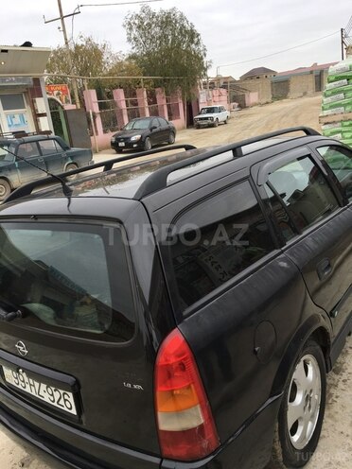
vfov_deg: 61.7
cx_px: 176
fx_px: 393
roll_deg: +6.7
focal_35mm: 29
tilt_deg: -17.5
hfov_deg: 48.2
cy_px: 234
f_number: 2.2
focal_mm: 4.15
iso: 25
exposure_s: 1/222
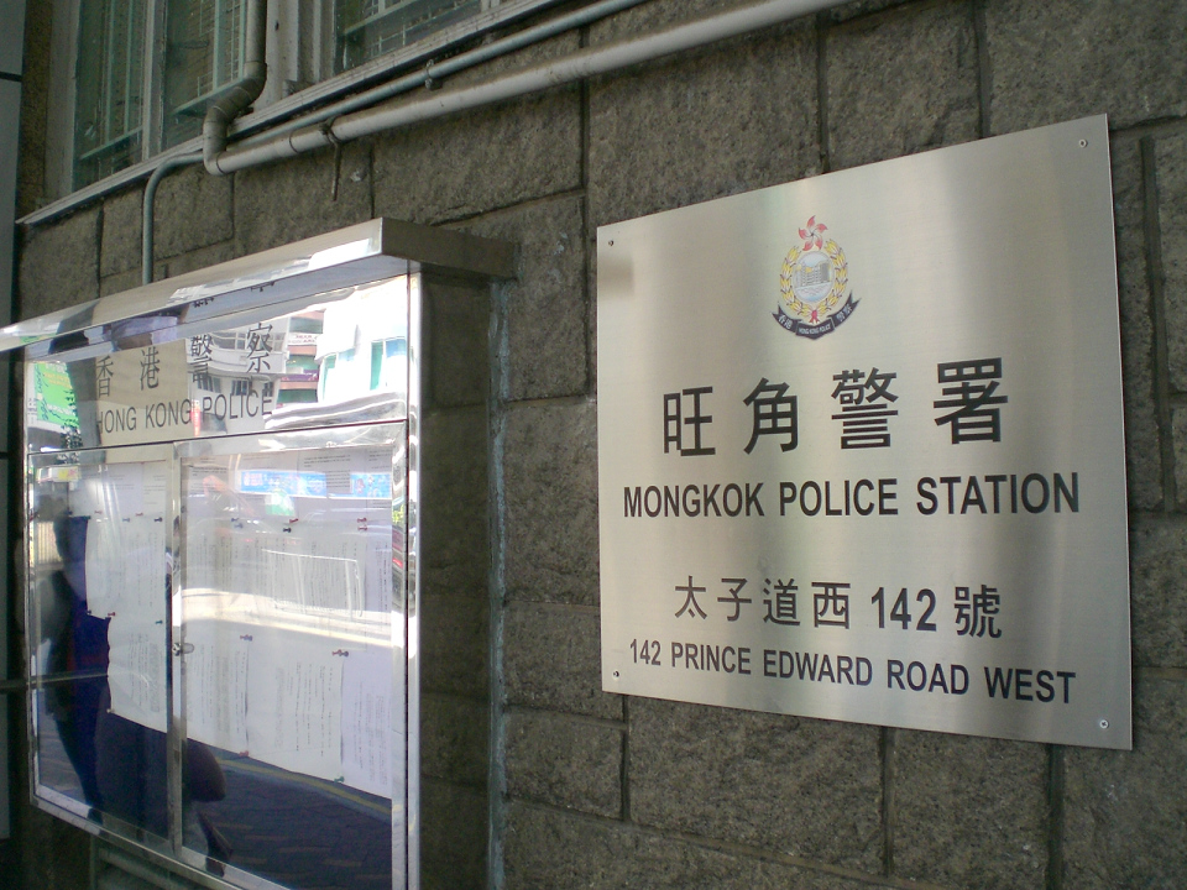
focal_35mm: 38
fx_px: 1303
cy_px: 445
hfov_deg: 49.0
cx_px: 594
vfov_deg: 37.7
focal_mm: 6.3
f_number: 3.1
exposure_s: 1/80
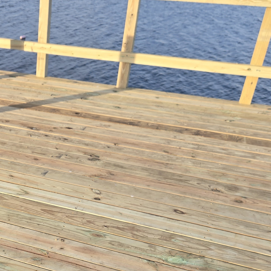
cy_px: 218
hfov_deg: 28.2
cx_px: -16
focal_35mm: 56
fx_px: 496
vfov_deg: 29.8
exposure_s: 1/385
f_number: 1.8
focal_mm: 5.4
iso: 25
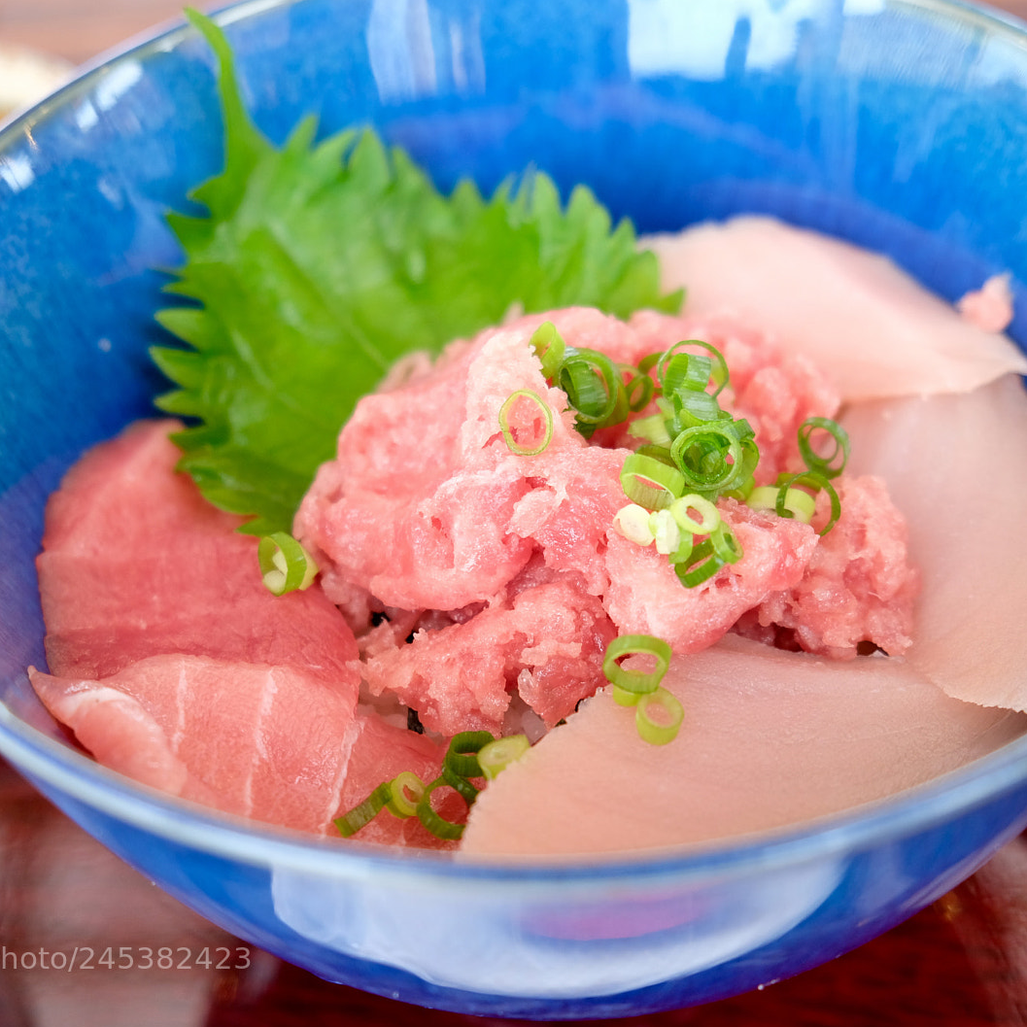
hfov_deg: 31.6
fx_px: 1813
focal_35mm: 54
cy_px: 517
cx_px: 520
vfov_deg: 31.6
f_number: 3.2
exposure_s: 1/125
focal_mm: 27.7
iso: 640
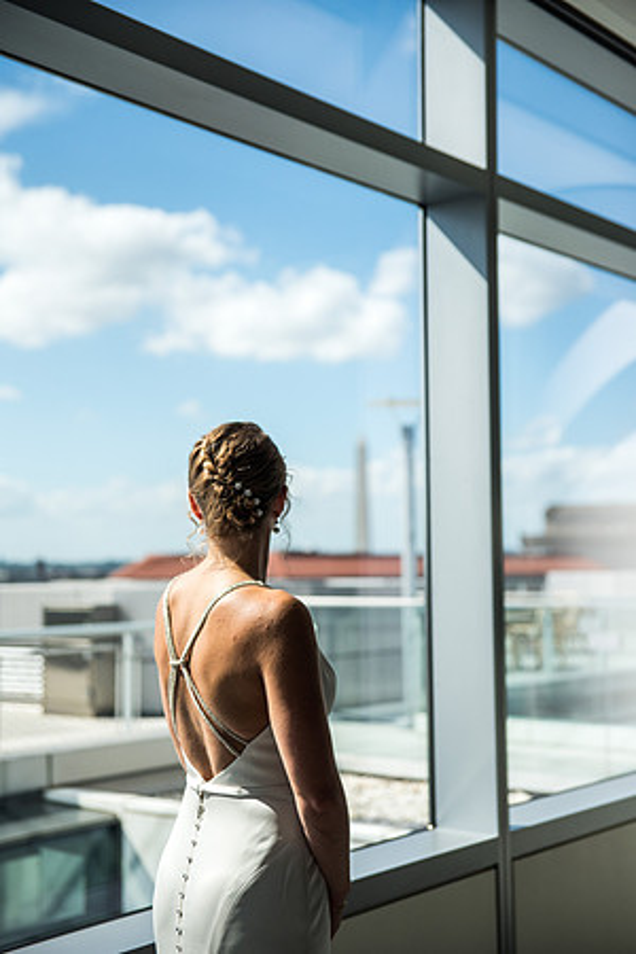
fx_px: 1484
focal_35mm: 56
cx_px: 318
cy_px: 477
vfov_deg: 35.6
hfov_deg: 24.2
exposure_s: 1/4000
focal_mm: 56
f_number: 2.8
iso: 140
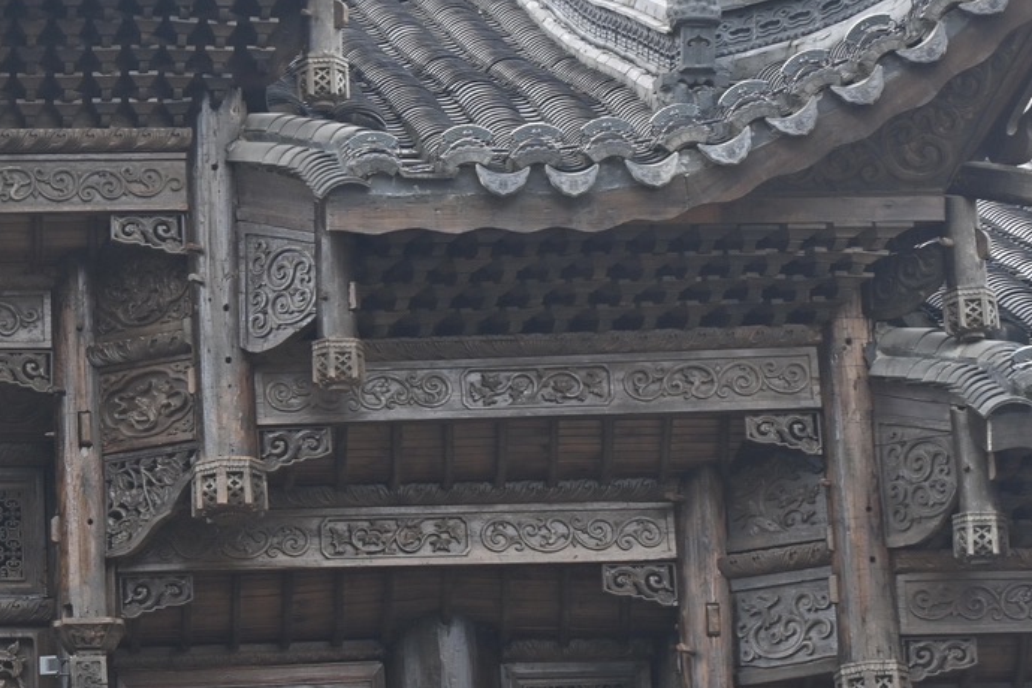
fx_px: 5819
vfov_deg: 6.8
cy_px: 289
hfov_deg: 9.9
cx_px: -429
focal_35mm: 203
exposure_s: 1/250
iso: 220
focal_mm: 70
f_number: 4
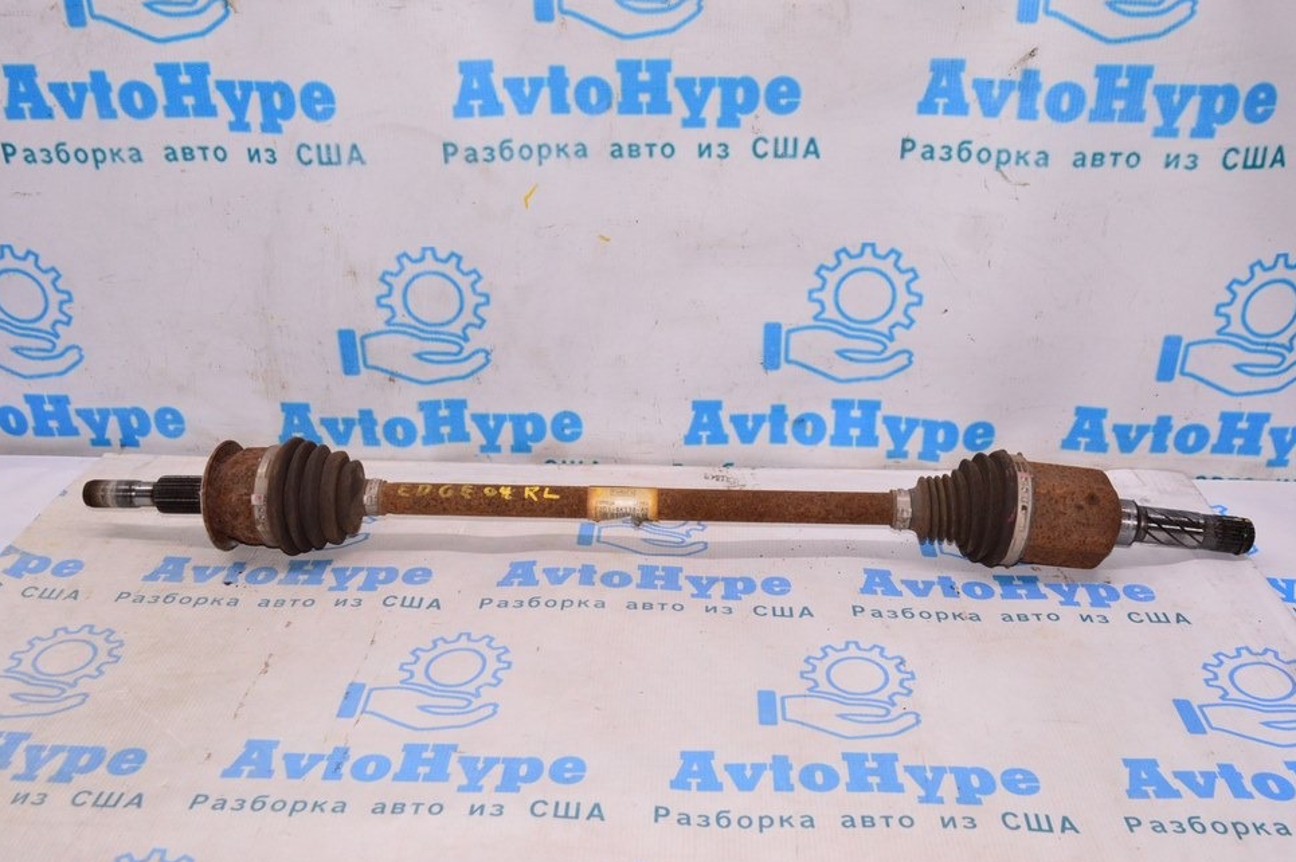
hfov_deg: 54.5
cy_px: 414
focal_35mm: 35
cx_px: 654
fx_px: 1259
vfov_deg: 37.8
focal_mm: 22
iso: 1600
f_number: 8
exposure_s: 1/200
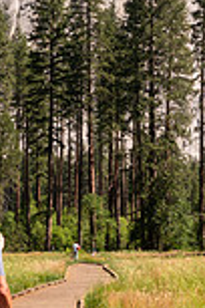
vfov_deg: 19.8
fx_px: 880
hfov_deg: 13.3
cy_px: 145
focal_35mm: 103
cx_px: 74
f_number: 10
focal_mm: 12.96
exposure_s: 1/125
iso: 100
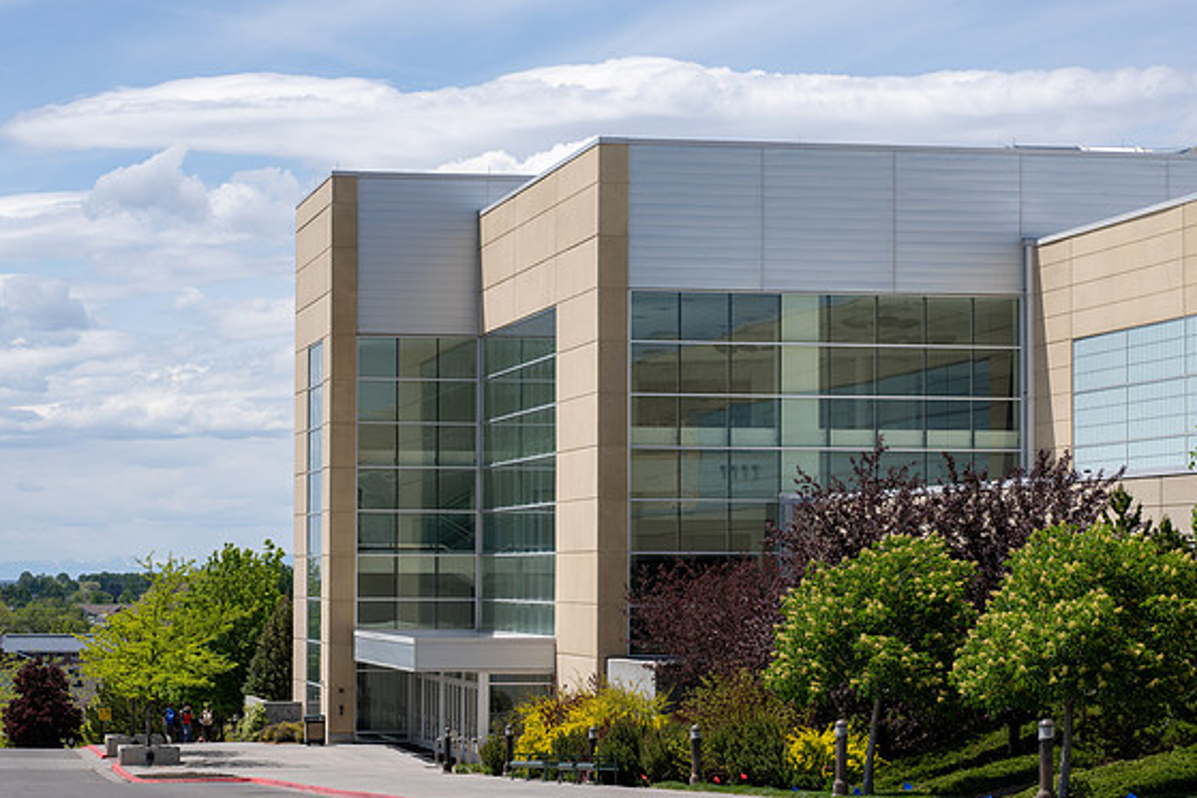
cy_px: 393
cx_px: 615
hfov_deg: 18.8
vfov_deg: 12.6
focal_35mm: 109
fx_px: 3625
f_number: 9
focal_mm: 105
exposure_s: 1/250
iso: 100
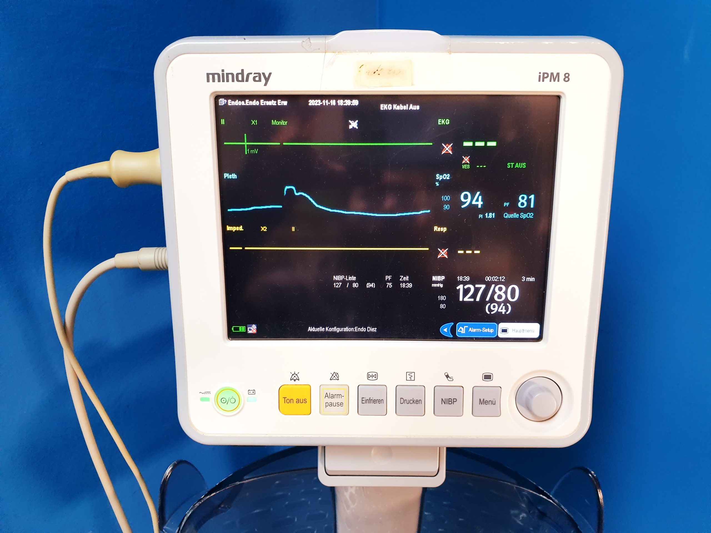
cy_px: 266
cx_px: 356
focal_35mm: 26
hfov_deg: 67.3
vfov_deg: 53.1
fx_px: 534
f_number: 2.4
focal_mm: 4.3
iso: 200
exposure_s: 1/50
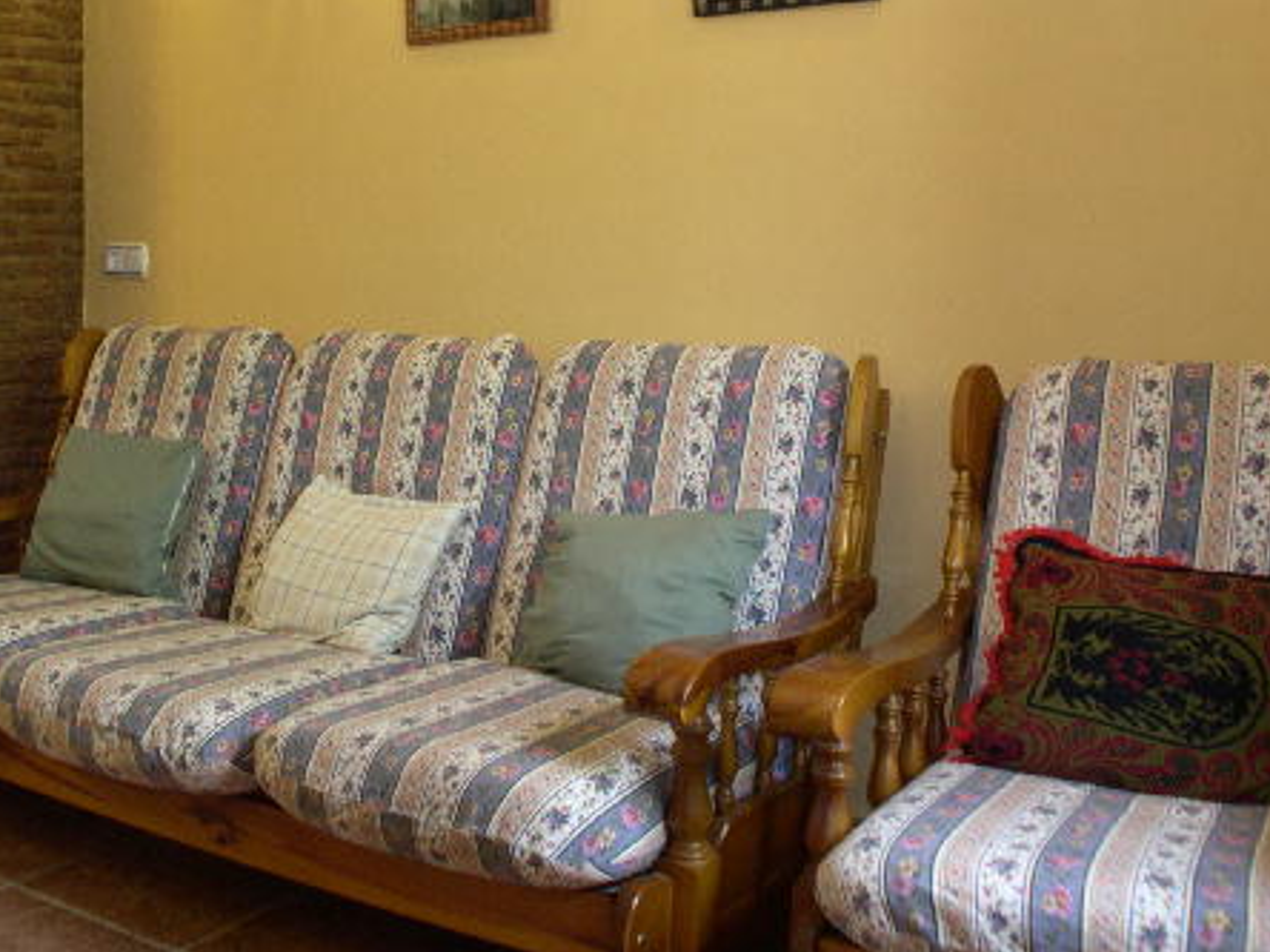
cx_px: 515
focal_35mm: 57
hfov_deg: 33.7
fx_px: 2091
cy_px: 274
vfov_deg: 25.4
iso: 200
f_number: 2.8
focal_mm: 8
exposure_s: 1/6.5
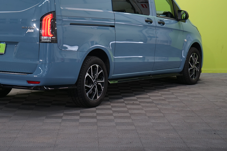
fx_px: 530
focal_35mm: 84
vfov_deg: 16.2
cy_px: 40
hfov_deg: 24.0
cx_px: 70
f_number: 5.6
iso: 500
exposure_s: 1/30
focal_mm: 55
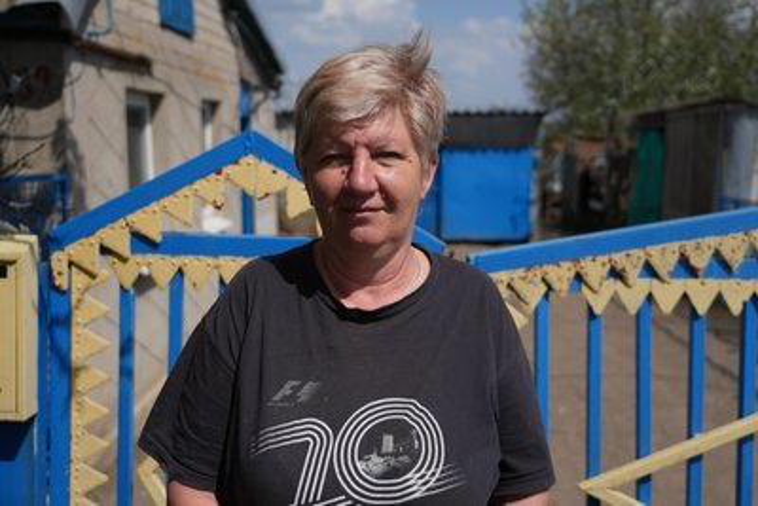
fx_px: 821
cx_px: 379
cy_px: 253
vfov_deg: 34.2
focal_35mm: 39
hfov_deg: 49.5
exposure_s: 1/2500
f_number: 4
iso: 100
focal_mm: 39
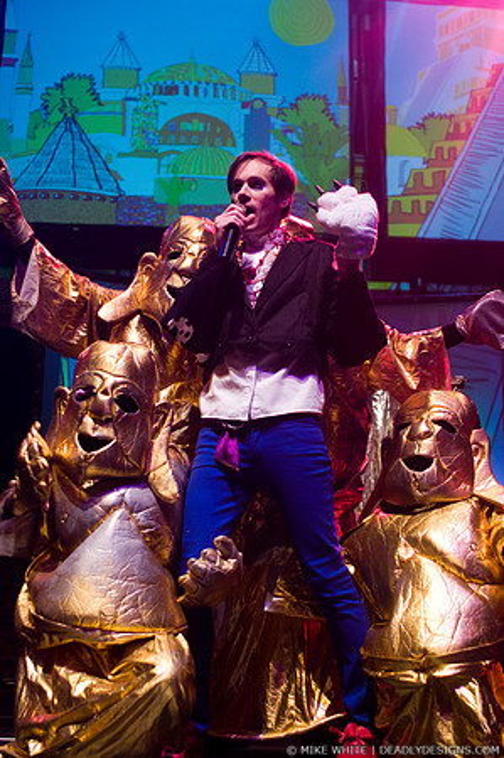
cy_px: 379
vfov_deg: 37.9
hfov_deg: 25.7
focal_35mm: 52
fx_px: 1105
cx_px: 252
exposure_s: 1/160
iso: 800
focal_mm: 35
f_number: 2.8
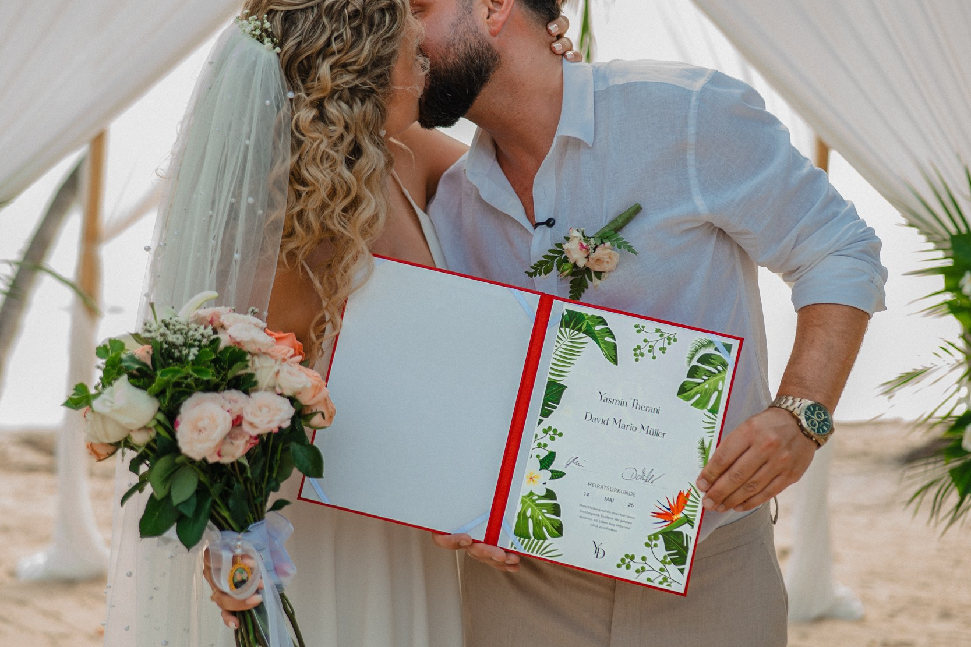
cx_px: 409
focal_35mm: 69
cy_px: 248
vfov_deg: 19.7
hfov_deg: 29.2
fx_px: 1861
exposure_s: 1/400
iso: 800
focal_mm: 50
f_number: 2
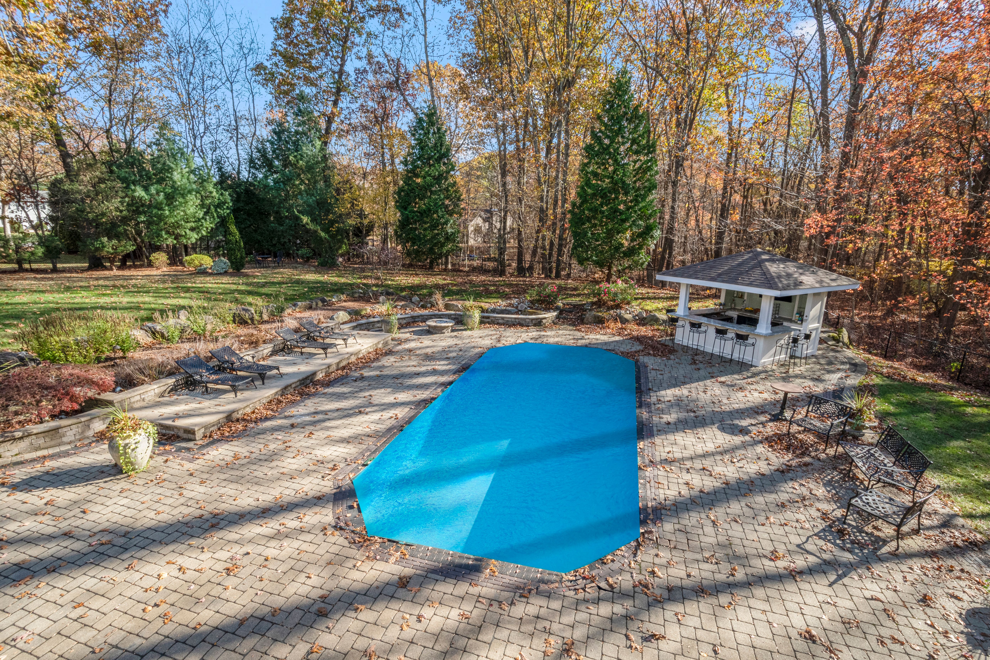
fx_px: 454
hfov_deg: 95.0
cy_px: 330
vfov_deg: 72.1
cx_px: 495
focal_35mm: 16
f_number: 14
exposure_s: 1/60
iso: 400
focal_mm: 11
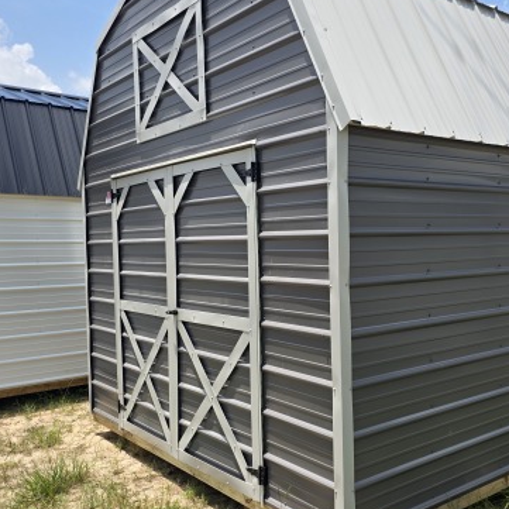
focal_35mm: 36
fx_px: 599
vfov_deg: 46.0
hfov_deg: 45.7
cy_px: 255
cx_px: 310
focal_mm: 6.3
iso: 80
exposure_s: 1/4434
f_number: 1.7
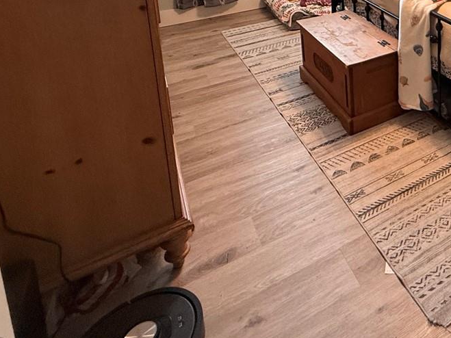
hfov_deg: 45.8
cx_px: 447
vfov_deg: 34.0
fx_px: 443
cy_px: -65
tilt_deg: -8.9
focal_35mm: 34
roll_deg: +0.3
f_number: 2.2
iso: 250
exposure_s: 1/60
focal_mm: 2.22
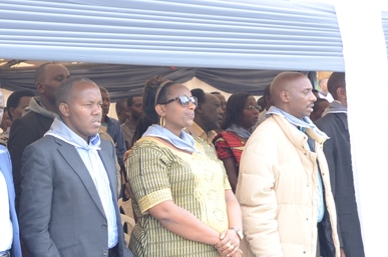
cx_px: 71
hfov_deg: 18.1
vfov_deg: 12.1
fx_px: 1206
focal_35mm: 112
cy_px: 217
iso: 160
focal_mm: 38
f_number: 5.6
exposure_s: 1/50
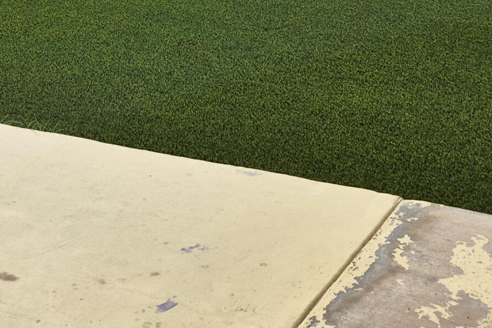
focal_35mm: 81
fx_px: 1107
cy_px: -134
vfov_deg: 15.8
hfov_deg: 25.0
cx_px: 188
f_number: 1.8
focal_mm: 5.4
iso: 25
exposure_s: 1/4080
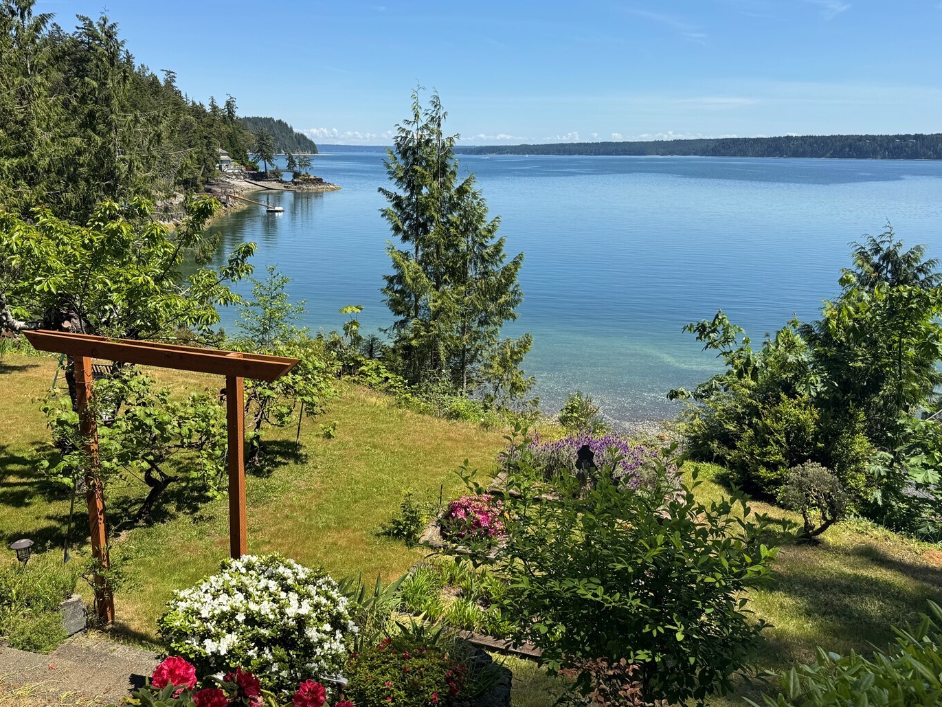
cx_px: 453
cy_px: 355
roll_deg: -0.7
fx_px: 762
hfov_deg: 63.4
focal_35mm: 28
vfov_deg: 49.8
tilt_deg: -15.0
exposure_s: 1/4049
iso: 80
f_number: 1.78
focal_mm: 6.76
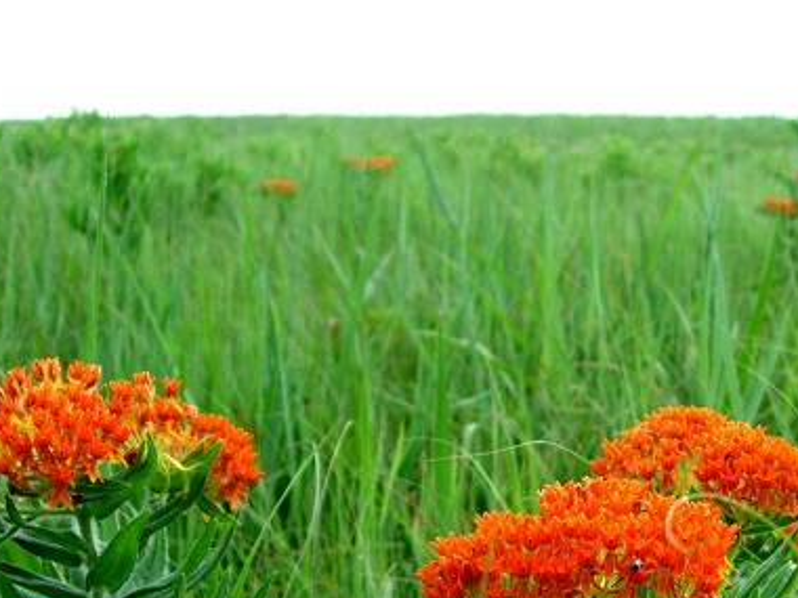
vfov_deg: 18.0
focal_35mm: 80
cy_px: 581
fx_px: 1844
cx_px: 708
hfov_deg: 23.8
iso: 64
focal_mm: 7.8
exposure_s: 1/912
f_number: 2.8
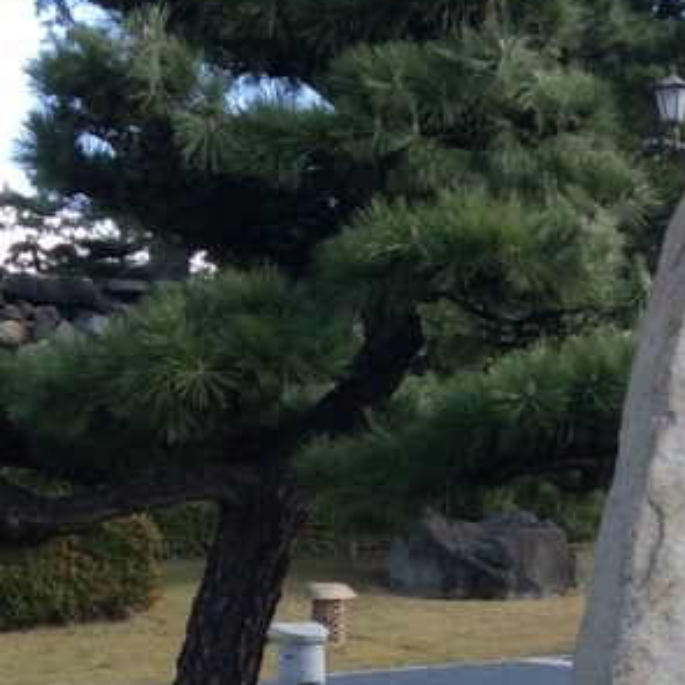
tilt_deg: -2.2
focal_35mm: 98
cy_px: 652
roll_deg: -0.4
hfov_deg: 17.4
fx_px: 2194
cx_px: 665
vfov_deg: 17.4
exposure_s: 1/295
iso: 32
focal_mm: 3.3
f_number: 2.4
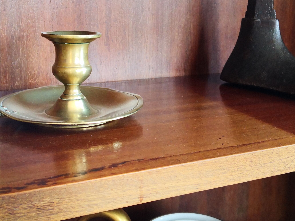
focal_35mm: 52
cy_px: 77
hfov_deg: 36.8
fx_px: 443
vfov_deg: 27.9
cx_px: 158
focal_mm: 3.95
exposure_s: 1/33.3
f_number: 1.6
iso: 250
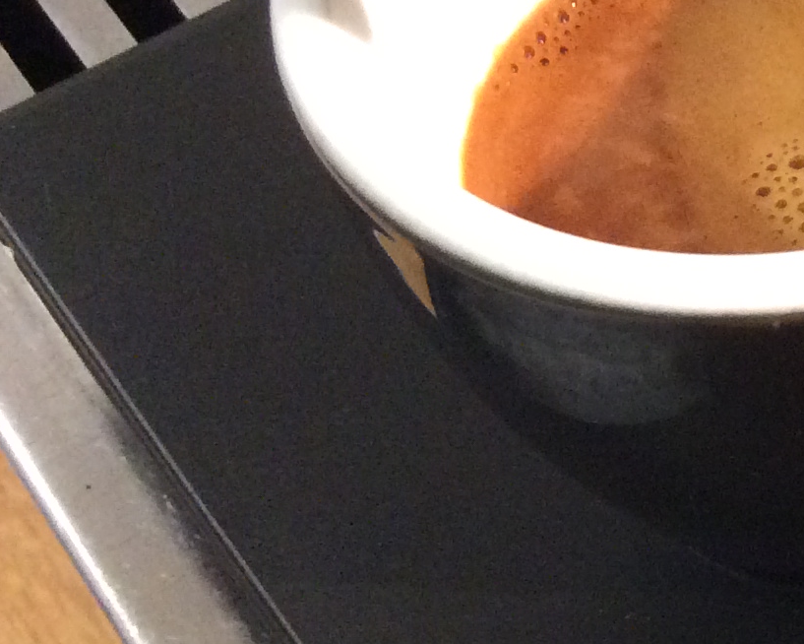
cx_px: 1234
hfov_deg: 16.9
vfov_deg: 15.1
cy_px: 401
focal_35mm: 102
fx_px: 2428
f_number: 2.4
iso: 320
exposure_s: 1/25
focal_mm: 3.3
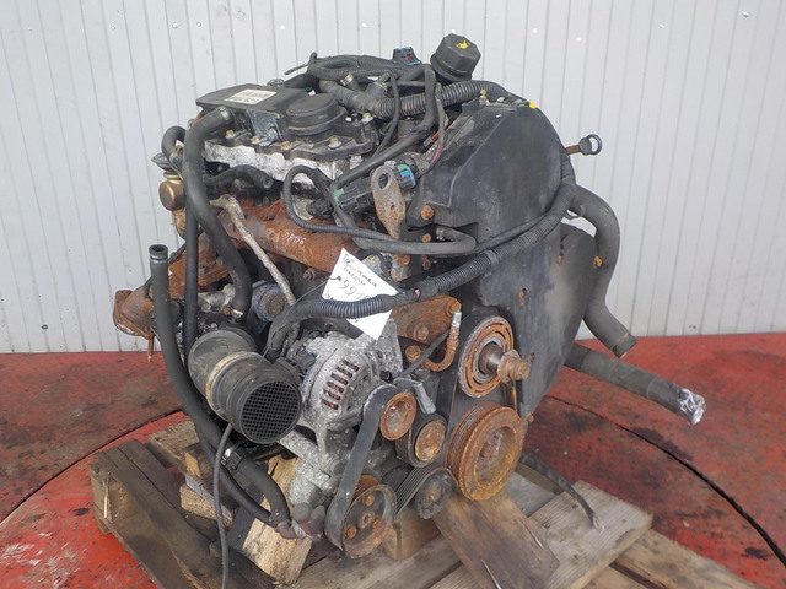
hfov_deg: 60.0
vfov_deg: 46.8
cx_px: 393
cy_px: 294
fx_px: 681
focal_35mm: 30
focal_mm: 4.1
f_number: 3.3
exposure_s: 1/50
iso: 125
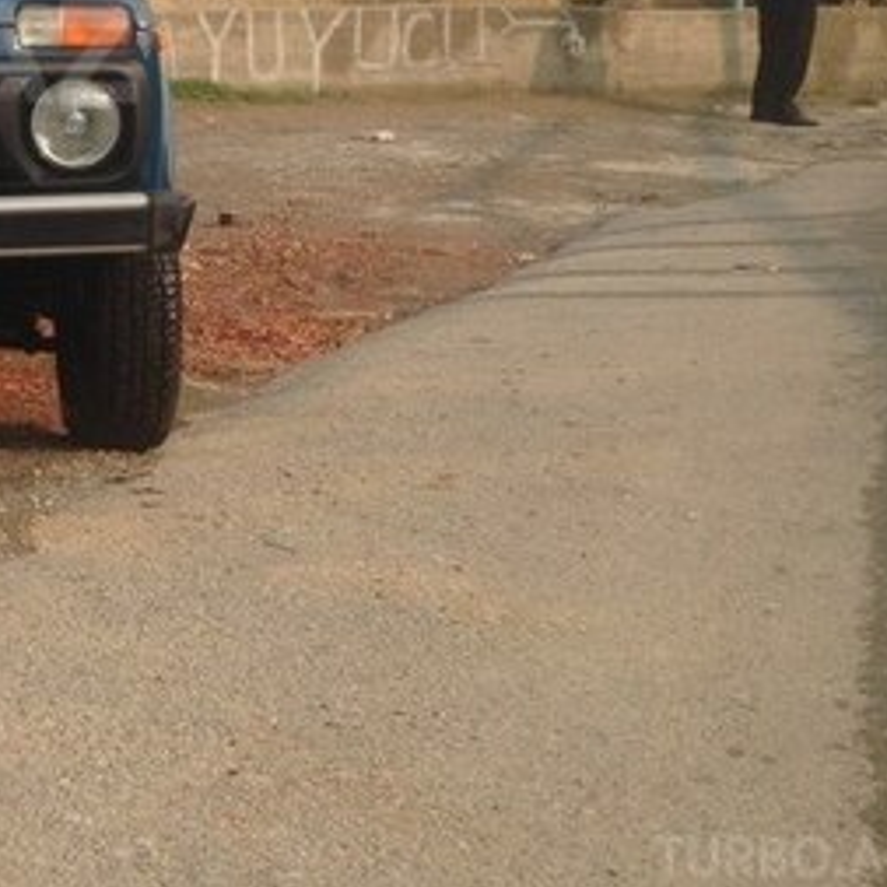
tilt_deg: -5.4
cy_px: 51
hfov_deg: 21.0
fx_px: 2203
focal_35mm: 76
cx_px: -221
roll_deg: -1.0
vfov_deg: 22.1
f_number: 2.4
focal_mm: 4.12
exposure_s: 1/968
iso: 50
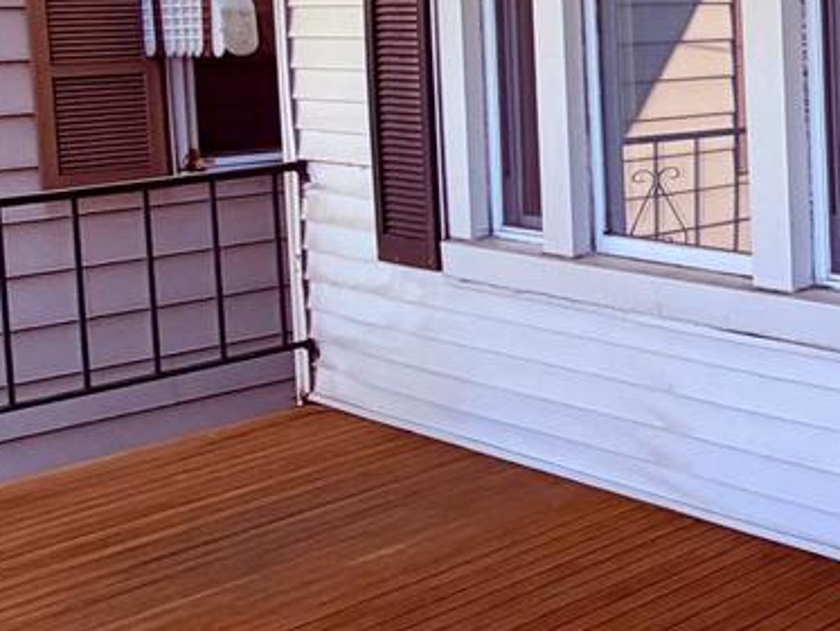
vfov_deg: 26.1
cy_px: 50
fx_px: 1311
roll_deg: +1.5
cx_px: 1552
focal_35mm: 54
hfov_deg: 21.3
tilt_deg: -3.3
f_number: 2.2
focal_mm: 2.22
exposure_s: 1/770
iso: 32
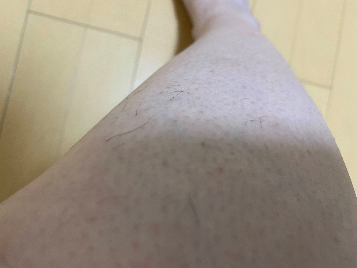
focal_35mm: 26
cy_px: 134
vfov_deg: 53.1
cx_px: 178
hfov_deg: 67.3
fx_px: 268
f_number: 1.8
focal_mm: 4.25
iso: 320
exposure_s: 1/50
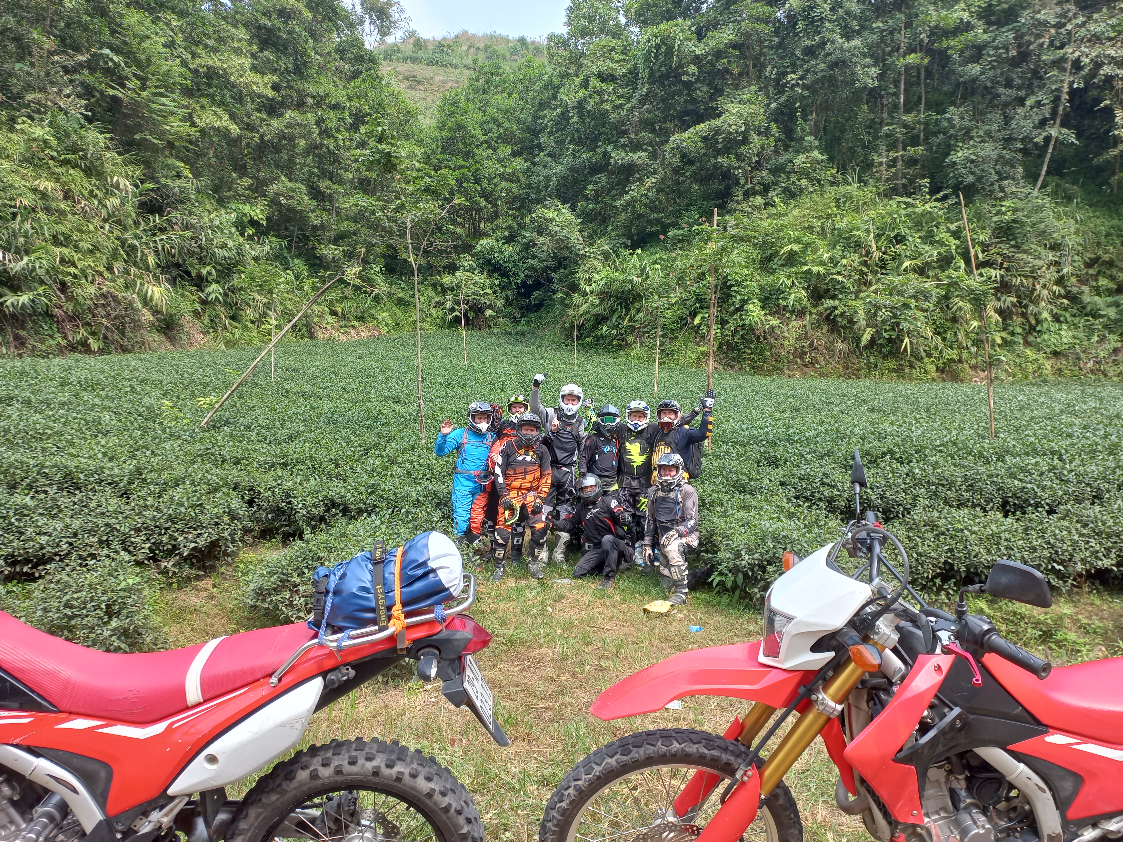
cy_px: 421
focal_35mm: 25
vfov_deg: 54.9
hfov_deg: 69.4
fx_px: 811
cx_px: 562
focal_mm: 4.6
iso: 25
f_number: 1.8
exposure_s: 1/198
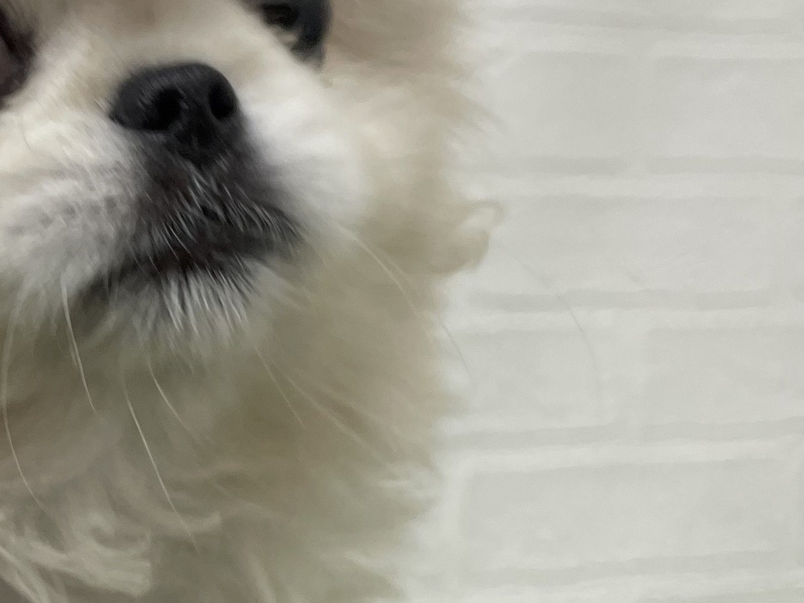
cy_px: 446
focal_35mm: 69
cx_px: -12
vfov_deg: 21.1
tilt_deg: -2.1
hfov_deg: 26.6
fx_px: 1602
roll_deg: +1.0
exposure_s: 1/100
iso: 100
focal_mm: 4.2
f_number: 1.6
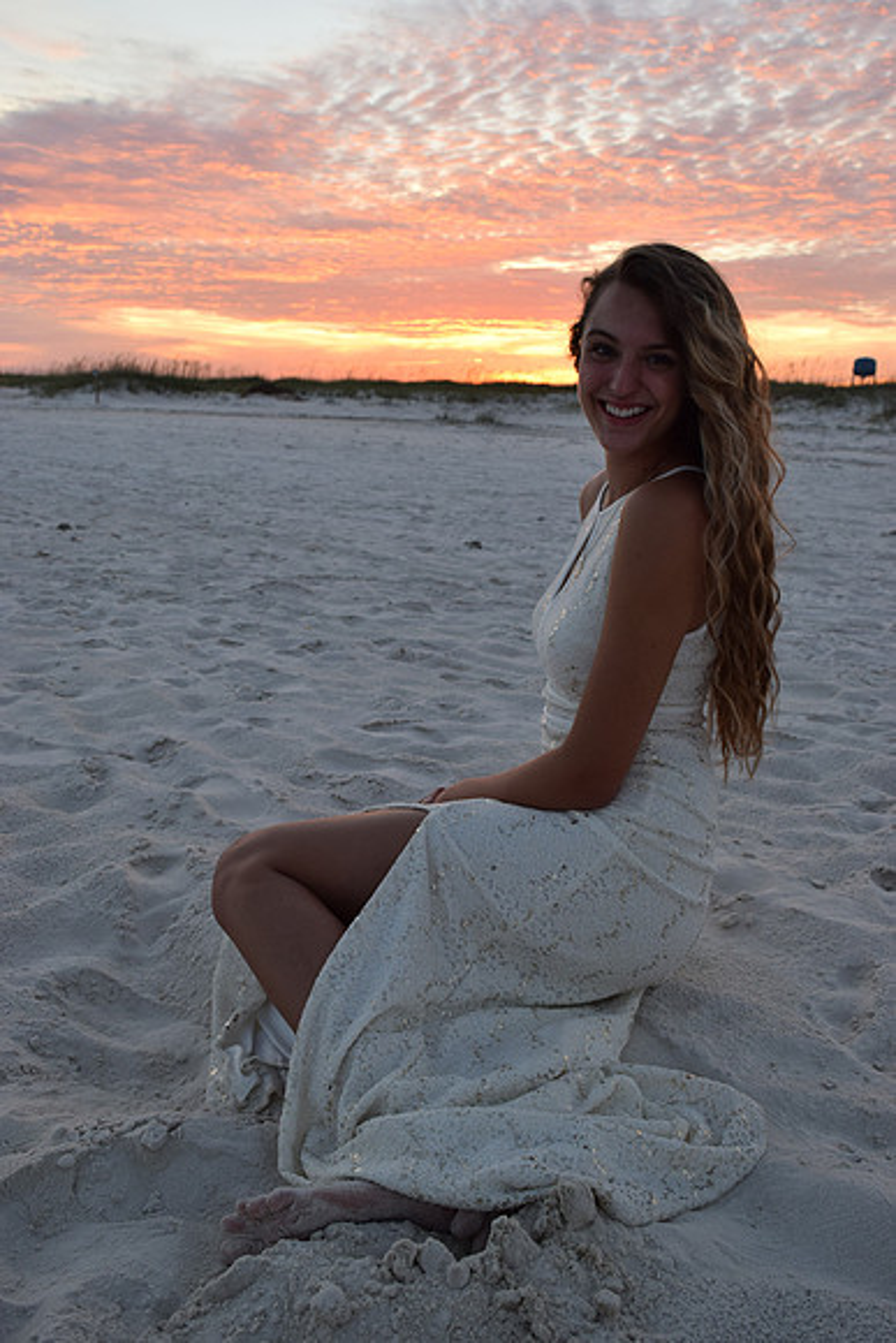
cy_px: 672
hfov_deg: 41.7
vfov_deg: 59.5
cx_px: 448
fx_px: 1175
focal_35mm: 32
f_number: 5.6
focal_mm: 21
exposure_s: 1/125
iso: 400
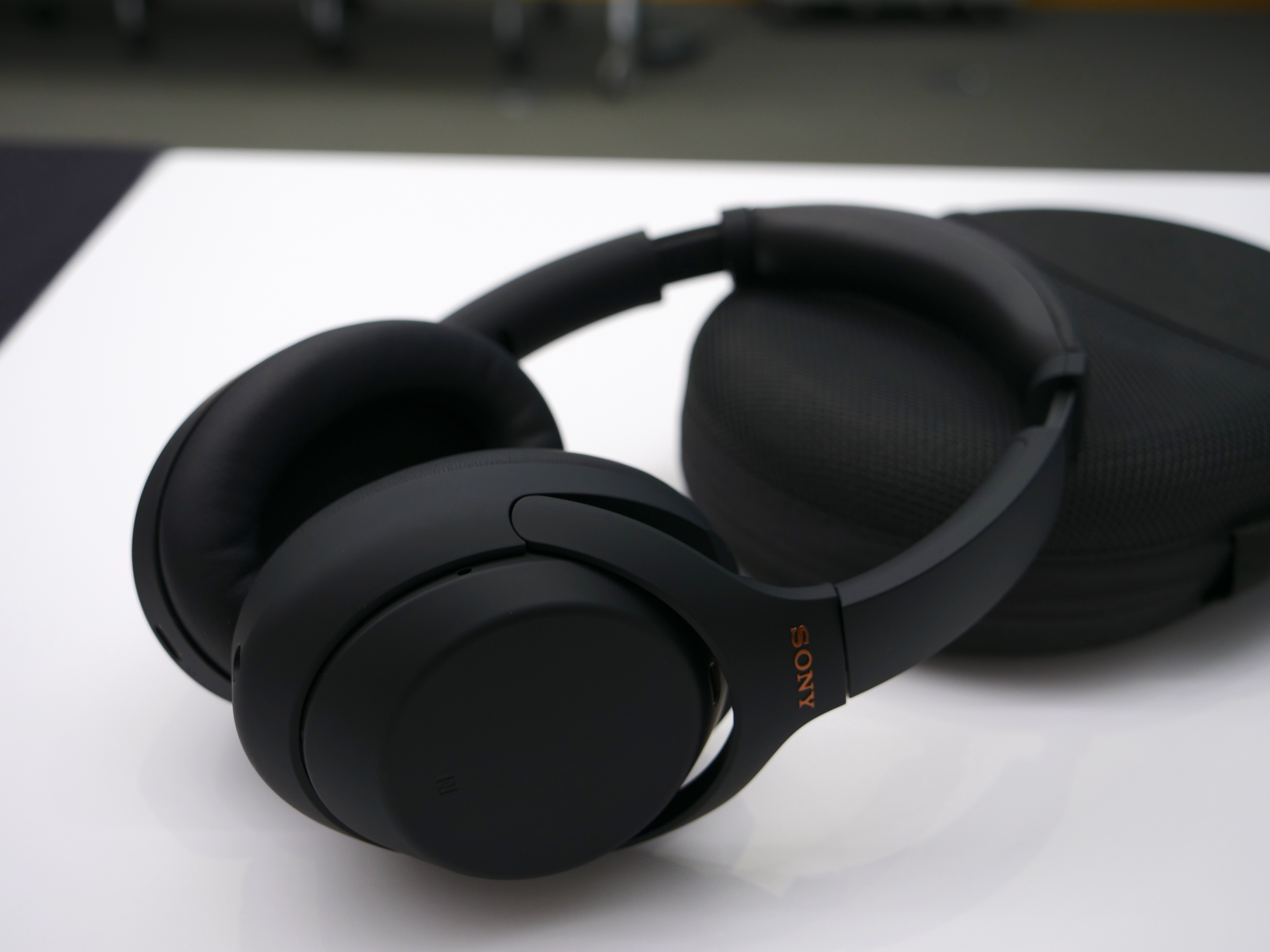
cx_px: 635
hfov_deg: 51.4
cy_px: 476
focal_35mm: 36
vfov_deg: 39.7
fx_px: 1321
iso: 200
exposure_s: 1/80
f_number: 3.2
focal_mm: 18
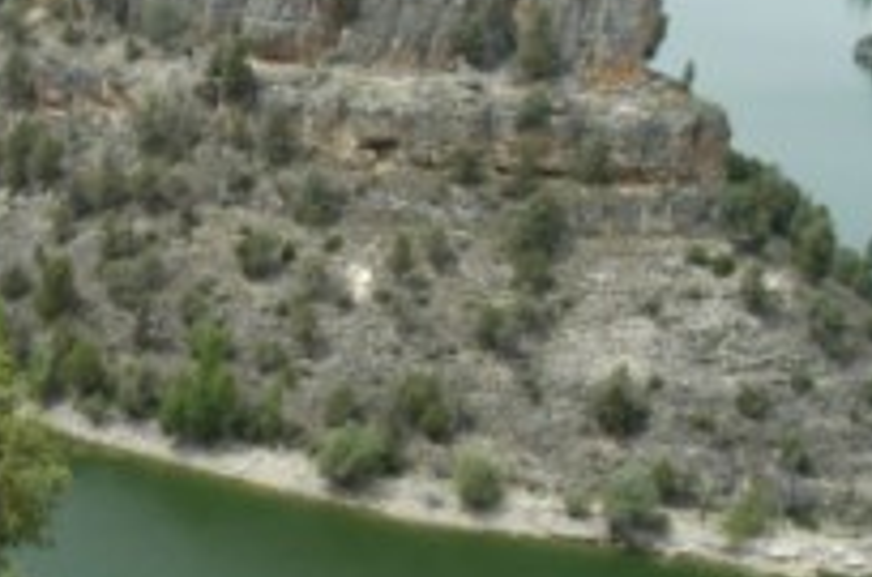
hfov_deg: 29.2
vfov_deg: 20.5
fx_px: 1595
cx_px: 73
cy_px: 295
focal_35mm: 66
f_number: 8
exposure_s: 1/320
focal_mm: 20
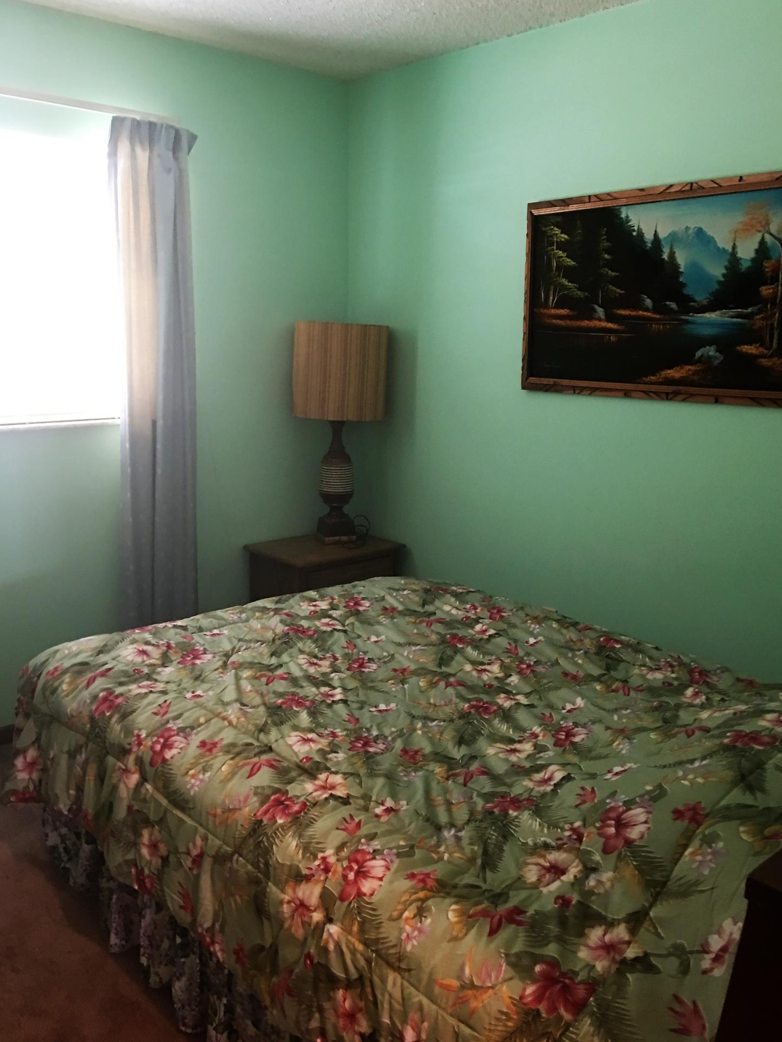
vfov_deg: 59.9
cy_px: 503
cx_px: 397
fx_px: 904
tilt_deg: -8.8
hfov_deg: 46.8
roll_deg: -2.0
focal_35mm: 30
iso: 80
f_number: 2.2
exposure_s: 1/8
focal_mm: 4.15
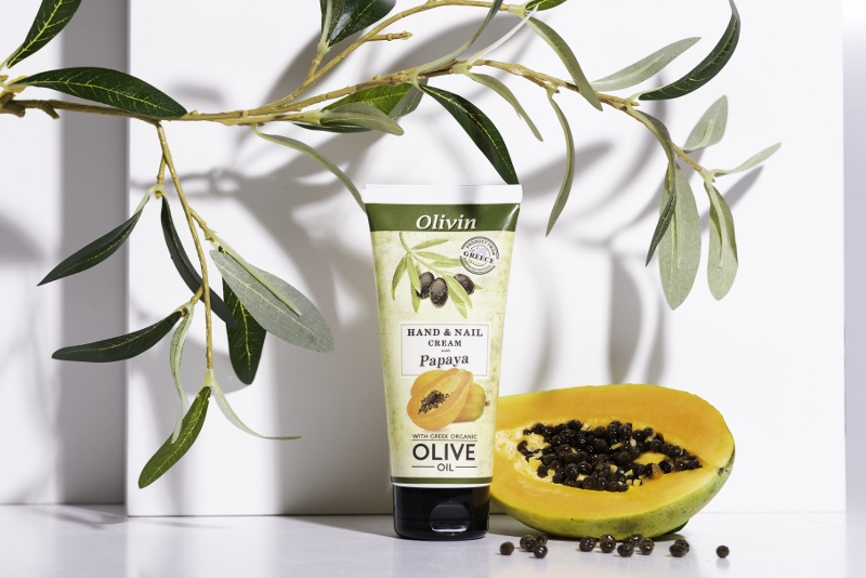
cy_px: 289
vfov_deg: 11.2
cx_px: 433
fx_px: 2936
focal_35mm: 122
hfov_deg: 16.8
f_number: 8
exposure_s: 1/640
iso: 100
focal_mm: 122
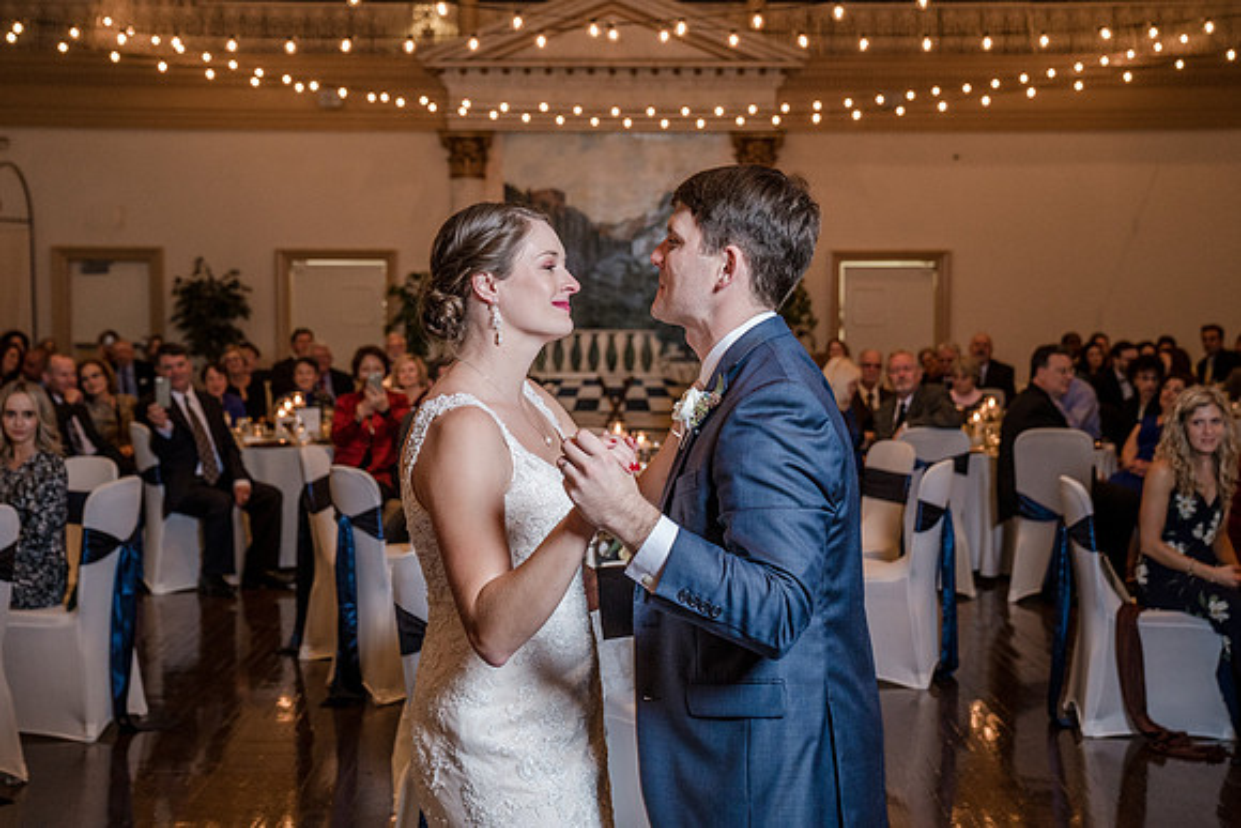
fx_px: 1753
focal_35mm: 51
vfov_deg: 26.6
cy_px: 385
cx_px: 605
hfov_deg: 39.0
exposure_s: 1/100
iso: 2000
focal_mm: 45
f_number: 4
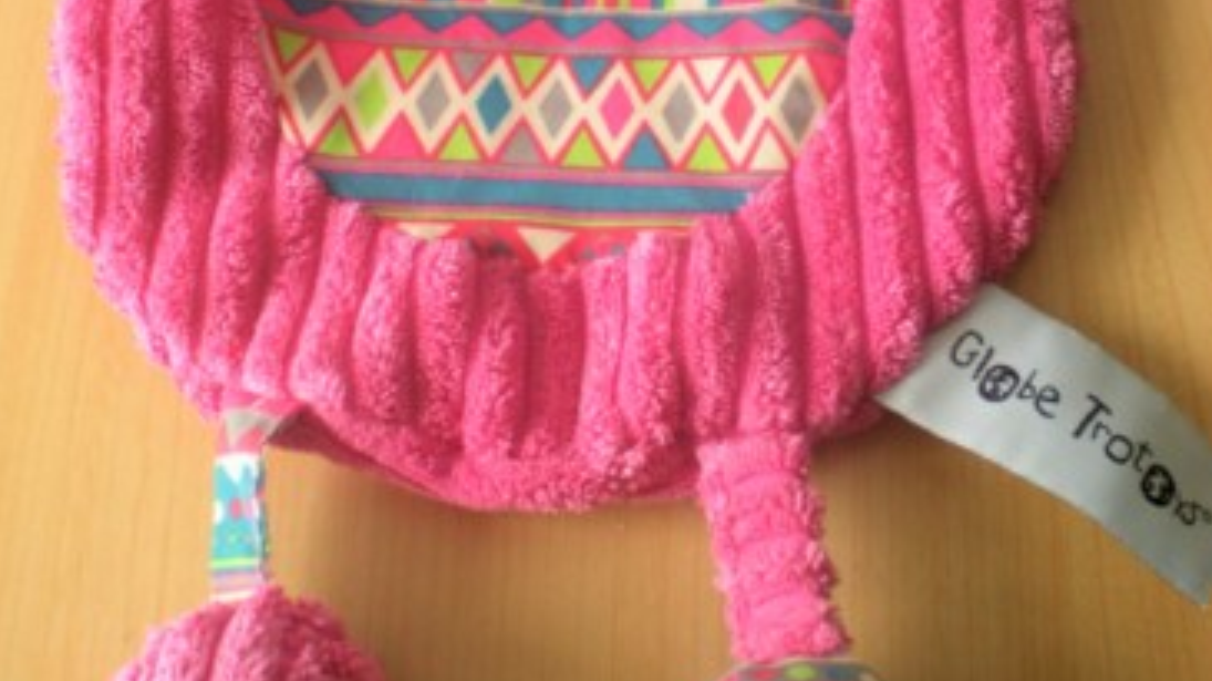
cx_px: 581
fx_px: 1895
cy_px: 140
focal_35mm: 59
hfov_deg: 35.5
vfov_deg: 20.1
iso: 200
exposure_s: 1/52.3
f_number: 3.1
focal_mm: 6.3
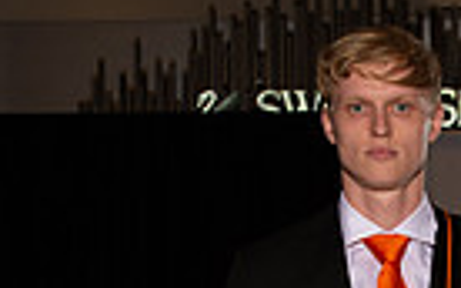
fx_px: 2925
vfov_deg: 5.4
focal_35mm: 233
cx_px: 433
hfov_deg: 9.0
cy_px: 683
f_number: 9
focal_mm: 70
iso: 800
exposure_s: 1/250
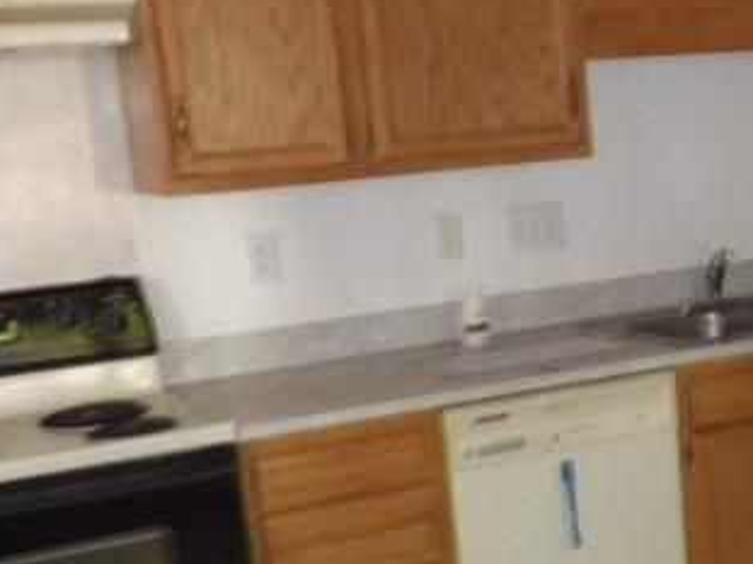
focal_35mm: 70
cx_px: 714
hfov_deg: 26.6
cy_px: 414
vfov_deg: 20.8
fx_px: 1522
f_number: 3.8
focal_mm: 6.1
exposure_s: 1/50
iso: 1600
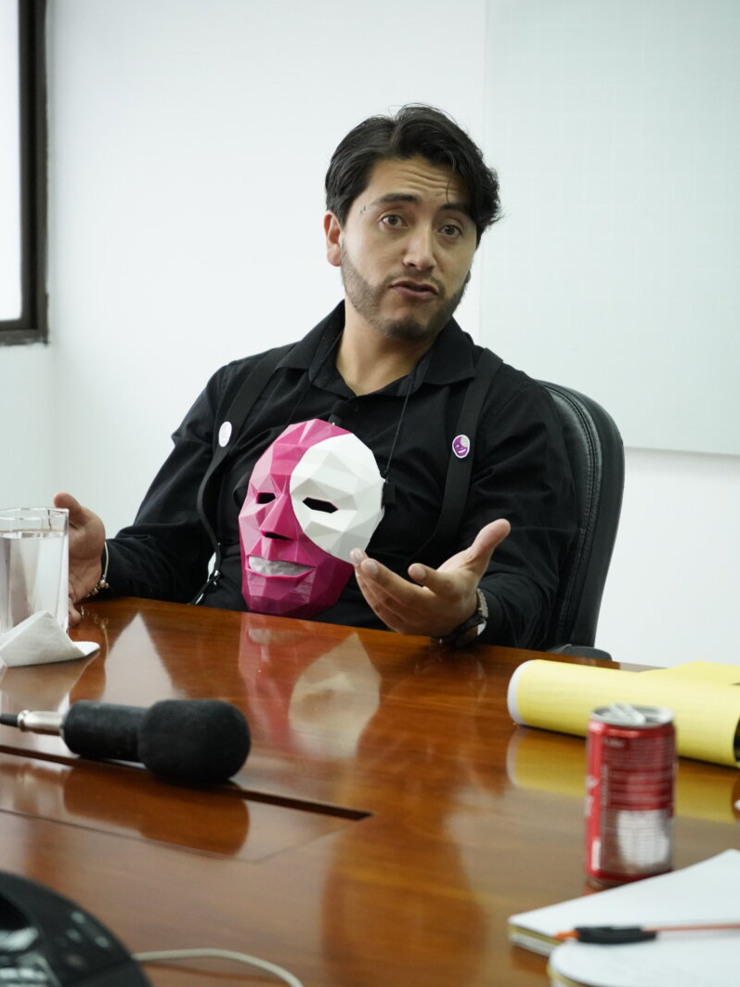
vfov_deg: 25.7
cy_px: 467
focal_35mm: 76
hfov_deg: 19.4
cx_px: 370
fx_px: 2167
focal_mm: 70
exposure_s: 1/640
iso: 10000
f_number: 5.6
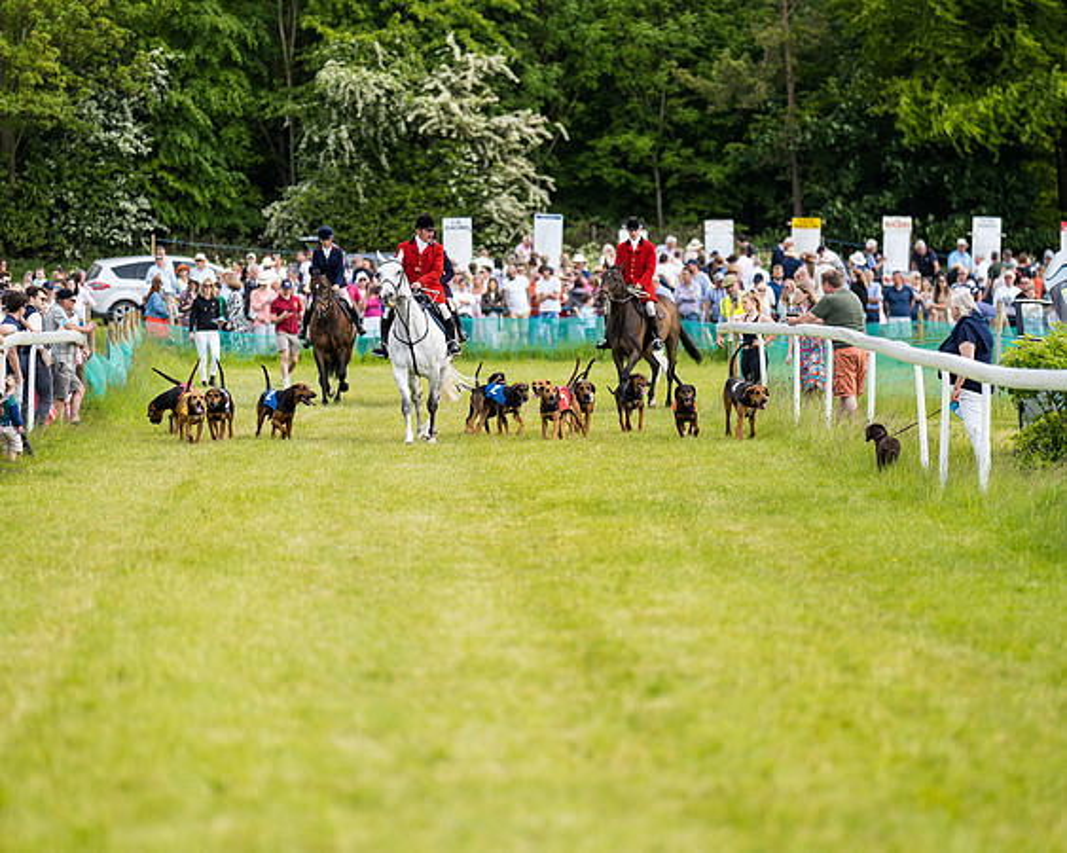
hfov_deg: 11.9
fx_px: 5122
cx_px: 568
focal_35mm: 162
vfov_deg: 9.5
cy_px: 453
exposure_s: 1/1000
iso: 50
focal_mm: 135
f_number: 1.8
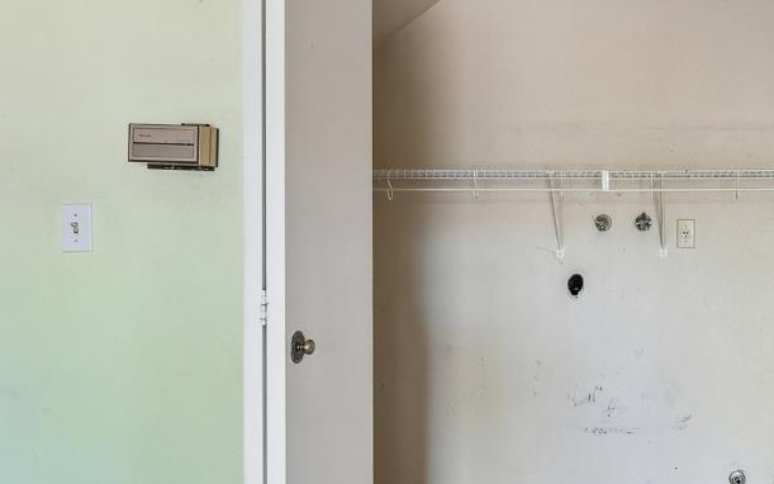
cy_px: 239
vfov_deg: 36.3
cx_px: 695
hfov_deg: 49.4
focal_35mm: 35
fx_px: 738
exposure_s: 1/20
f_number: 8
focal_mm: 14
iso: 640
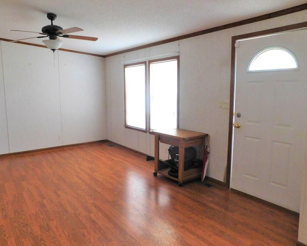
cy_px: 119
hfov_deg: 63.5
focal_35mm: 27
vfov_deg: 53.2
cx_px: 123
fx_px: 245
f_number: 3
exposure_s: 1/30
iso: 400
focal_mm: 4
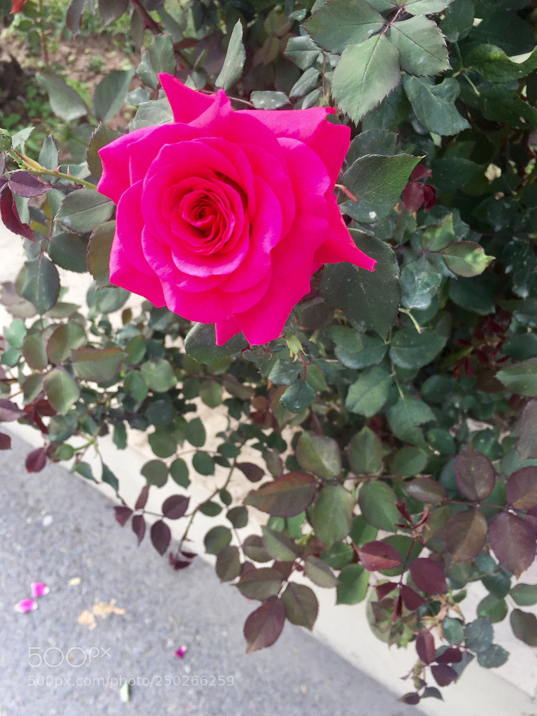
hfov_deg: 48.2
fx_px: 600
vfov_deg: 61.7
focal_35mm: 29
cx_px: 268
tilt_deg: -57.6
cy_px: 358
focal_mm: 4.15
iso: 32
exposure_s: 1/110
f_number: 2.2
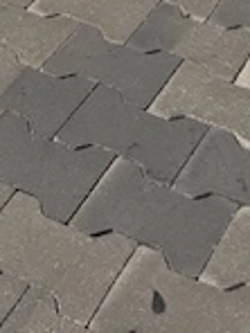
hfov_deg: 11.3
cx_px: -14
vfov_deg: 11.8
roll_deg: +0.7
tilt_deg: -10.5
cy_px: -515
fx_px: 1252
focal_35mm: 130
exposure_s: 1/7353
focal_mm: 6.76
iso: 80
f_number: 1.78
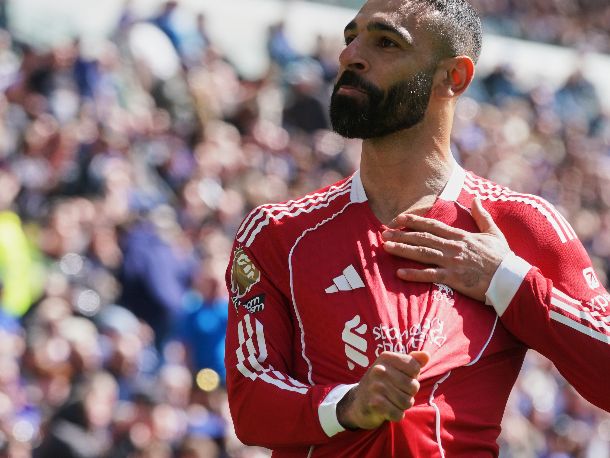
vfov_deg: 5.0
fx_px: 5269
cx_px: 344
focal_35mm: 299
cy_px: 231
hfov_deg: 6.6
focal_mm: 168
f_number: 4.5
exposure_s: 1/1600
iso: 400
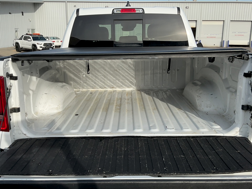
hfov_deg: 60.0
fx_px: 218
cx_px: 126
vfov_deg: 46.8
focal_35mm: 30
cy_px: 94
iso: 25
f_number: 1.8
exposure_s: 1/1121
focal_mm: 3
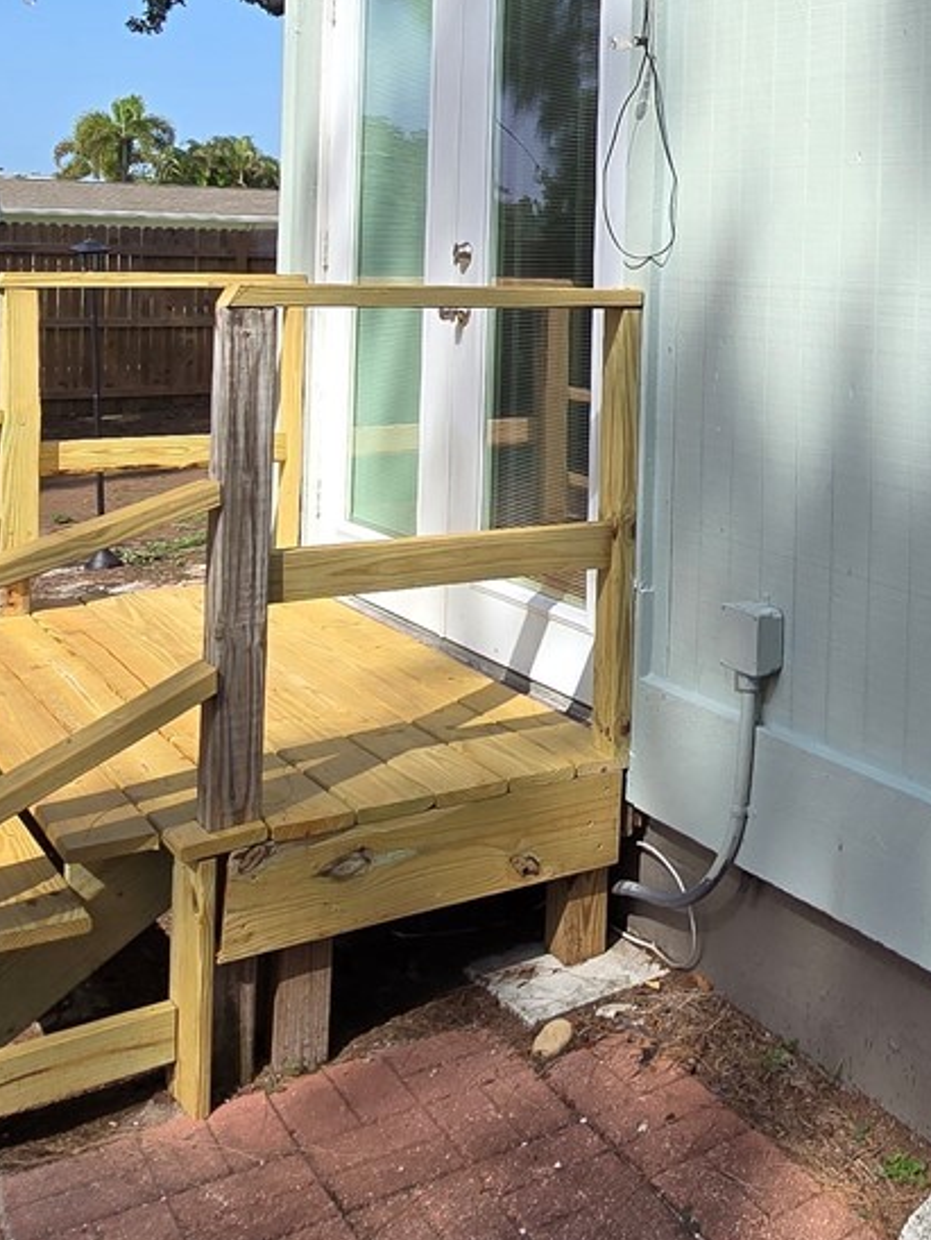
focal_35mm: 38
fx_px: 1361
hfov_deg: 35.4
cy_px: 222
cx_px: 847
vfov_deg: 46.0
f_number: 2.2
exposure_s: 1/1505
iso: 50
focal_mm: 2.2
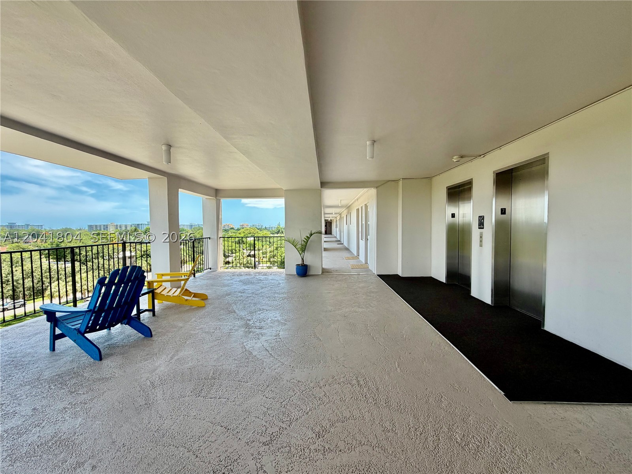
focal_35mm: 14
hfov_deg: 102.1
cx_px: 316
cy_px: 237
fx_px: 256
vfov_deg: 85.7
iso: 50
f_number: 2.2
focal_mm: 2.22
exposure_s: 1/224
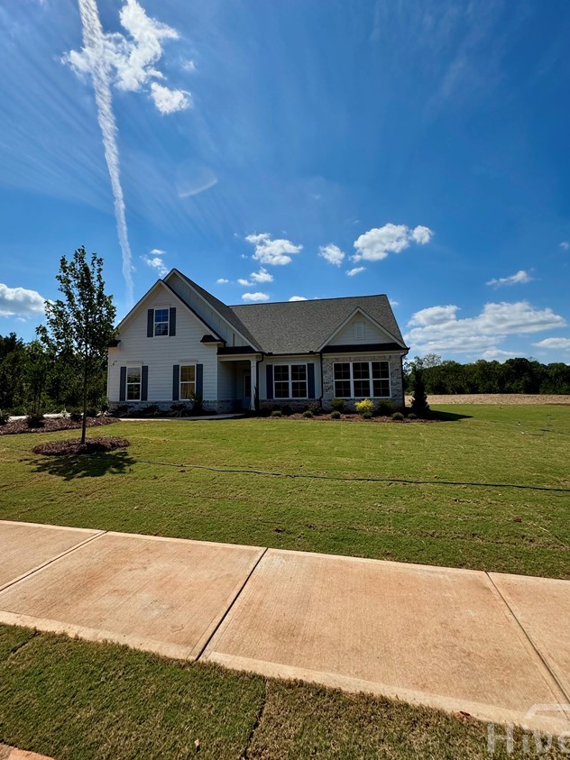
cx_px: 265
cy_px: 349
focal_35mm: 17
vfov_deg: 90.8
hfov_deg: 74.6
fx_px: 373
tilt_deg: +8.1
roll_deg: +1.0
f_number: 2.2
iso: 50
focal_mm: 2.22
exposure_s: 1/2770
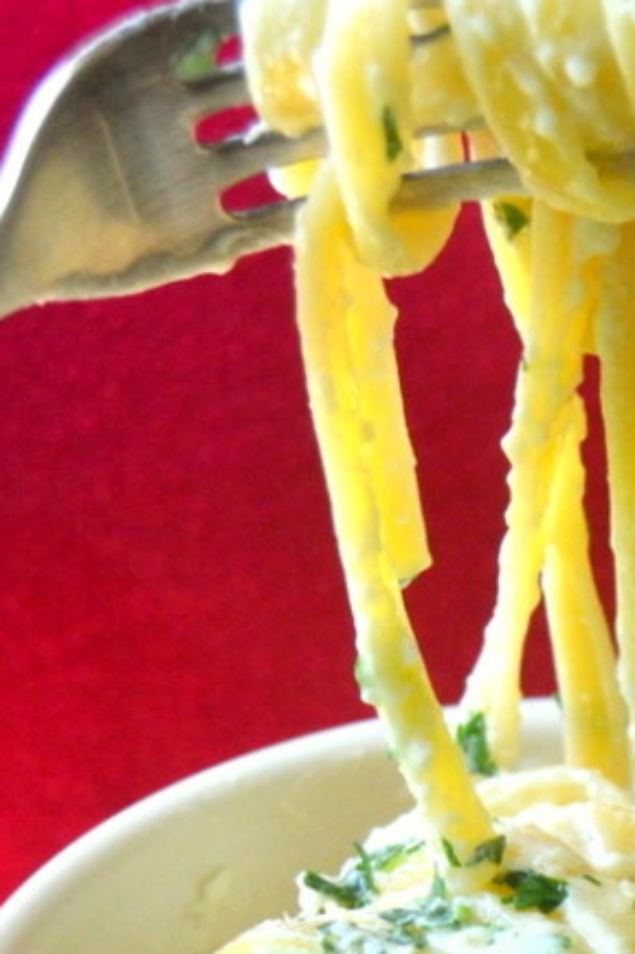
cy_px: 914
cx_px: 691
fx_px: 4928
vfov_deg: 11.0
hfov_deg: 7.3
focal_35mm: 186
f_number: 5.6
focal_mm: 55
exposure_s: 1/500
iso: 1100
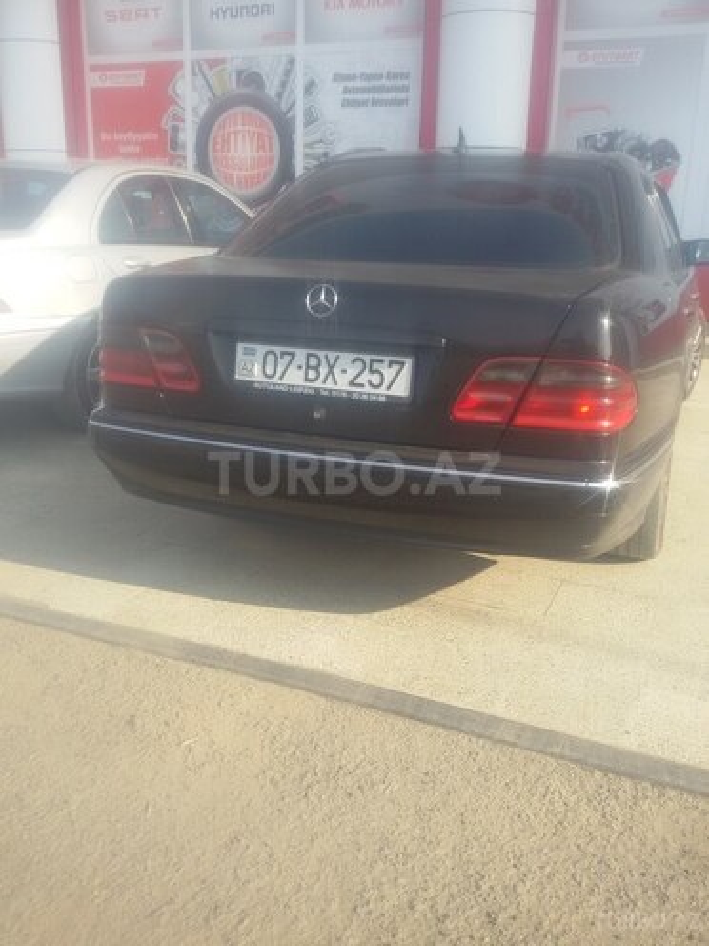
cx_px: 354
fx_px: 847
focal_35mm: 31
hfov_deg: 45.4
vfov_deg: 58.4
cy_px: 473
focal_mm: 2.93
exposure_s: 1/341
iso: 40
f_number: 2.4
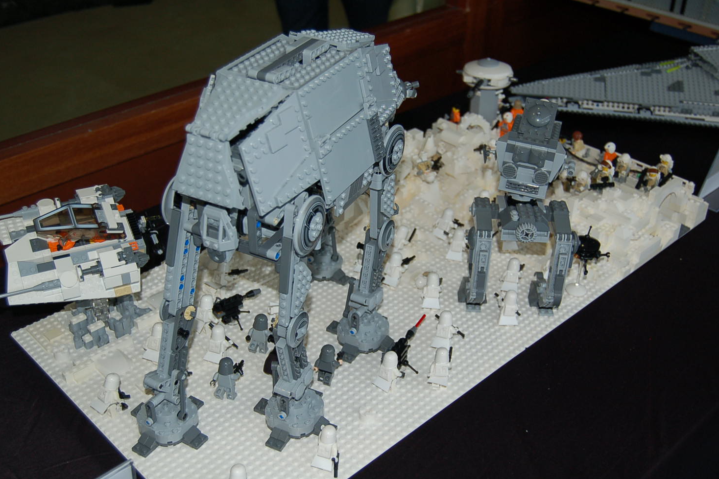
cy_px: 236
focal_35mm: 43
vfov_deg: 31.2
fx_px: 859
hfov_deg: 45.4
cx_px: 358
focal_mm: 28
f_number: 4.2
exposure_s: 1/60
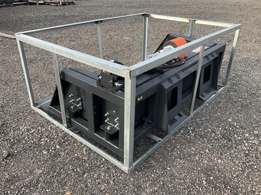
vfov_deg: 48.2
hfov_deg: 61.7
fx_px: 219
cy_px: 98
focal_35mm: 29
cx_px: 130
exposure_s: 1/150
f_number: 1.8
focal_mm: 3
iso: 20
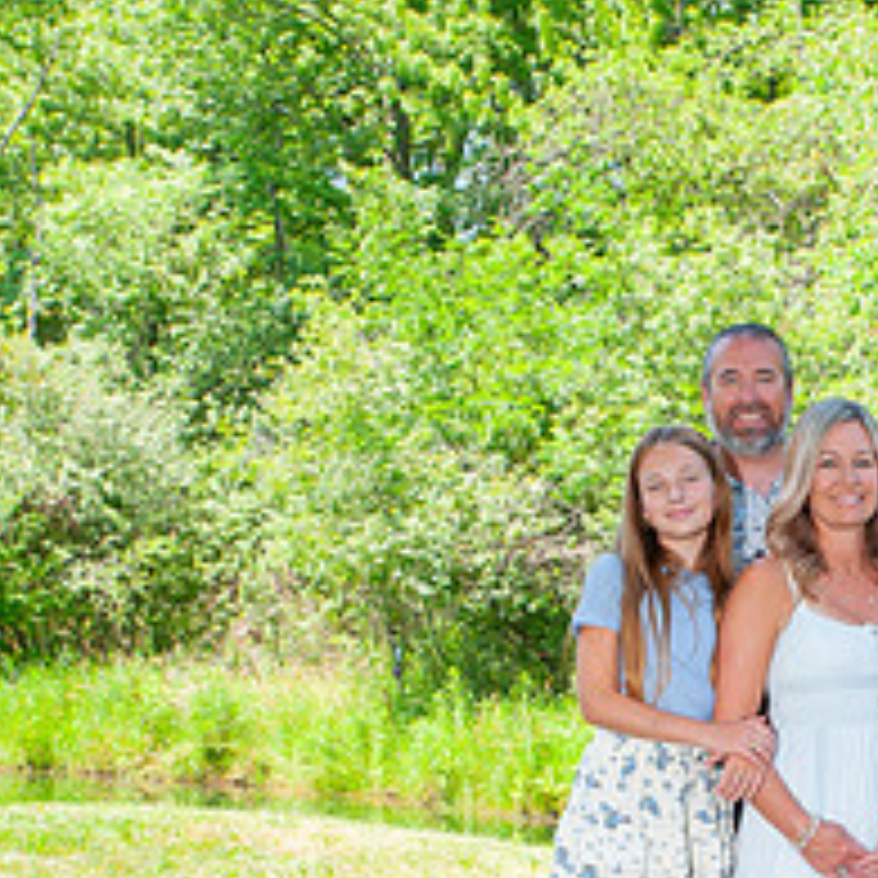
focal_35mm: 91
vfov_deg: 18.8
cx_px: 959
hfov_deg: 18.4
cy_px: 738
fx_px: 2611
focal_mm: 36
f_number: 13
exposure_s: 1/125
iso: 640
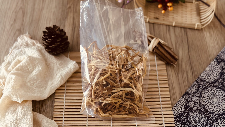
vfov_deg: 22.6
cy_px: 73
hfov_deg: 39.2
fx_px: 316
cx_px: 112
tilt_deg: -54.6
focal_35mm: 53
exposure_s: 1/33
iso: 640
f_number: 1.78
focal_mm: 6.86
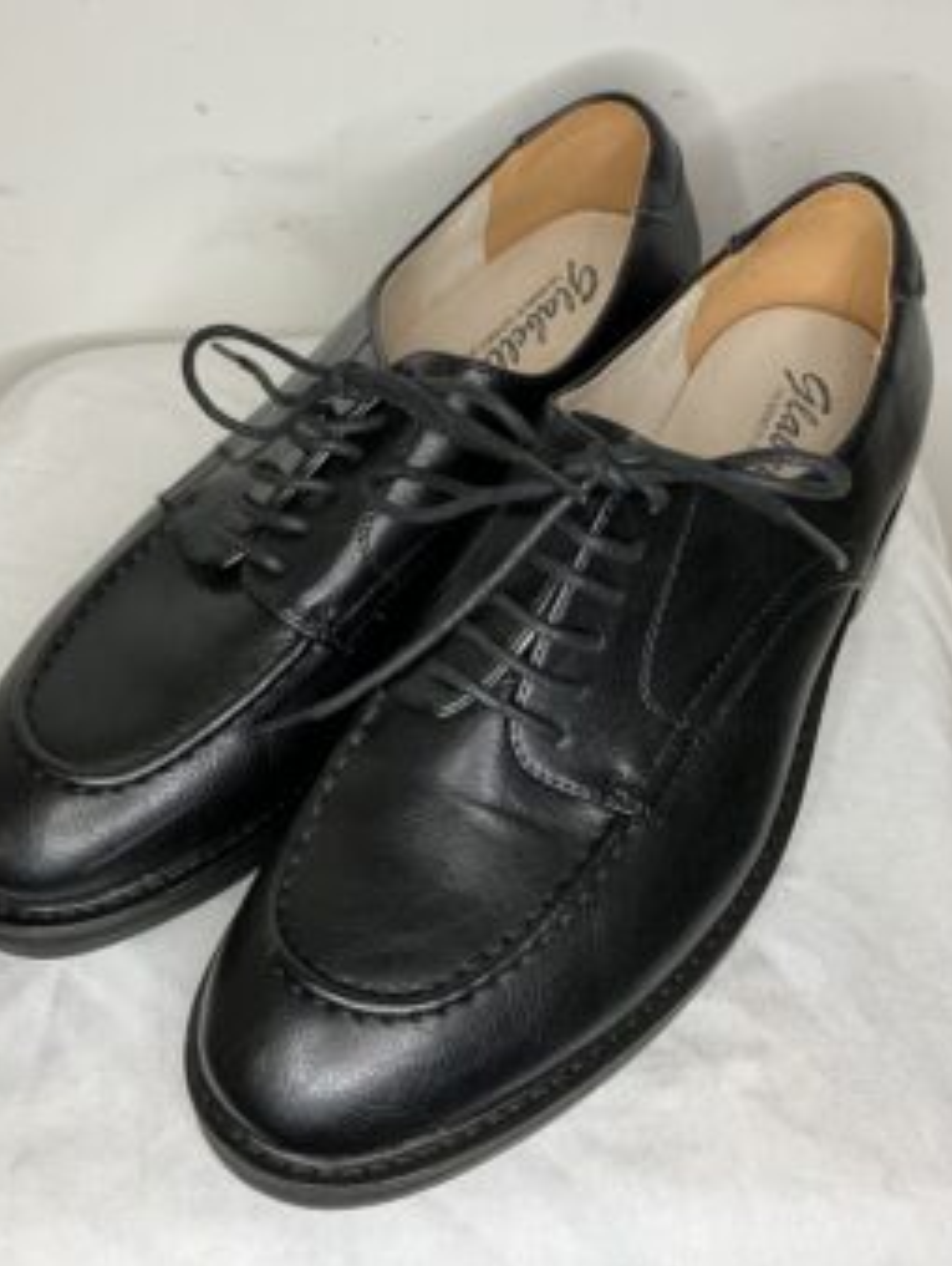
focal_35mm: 33
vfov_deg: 55.1
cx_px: 455
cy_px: 534
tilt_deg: -52.4
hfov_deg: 43.0
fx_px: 1208
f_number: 1.8
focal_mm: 3.99
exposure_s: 1/50
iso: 64
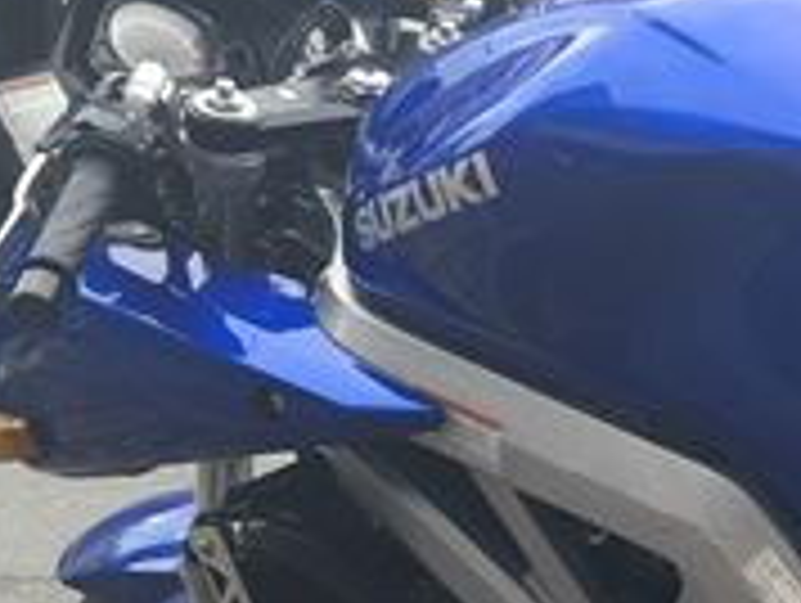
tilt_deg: -11.6
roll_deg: -3.4
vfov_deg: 13.8
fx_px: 2410
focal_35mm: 104
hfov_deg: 17.2
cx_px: 1166
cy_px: 724
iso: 25
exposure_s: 1/122
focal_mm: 4.15
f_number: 2.2
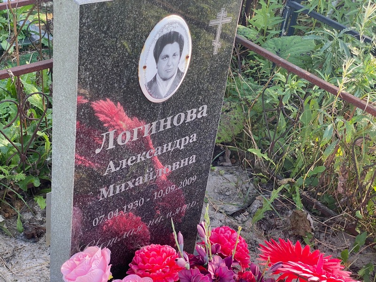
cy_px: 141
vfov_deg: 28.0
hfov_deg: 36.8
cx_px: 188
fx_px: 565
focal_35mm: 52
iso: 20
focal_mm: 6
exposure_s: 1/156
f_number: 2
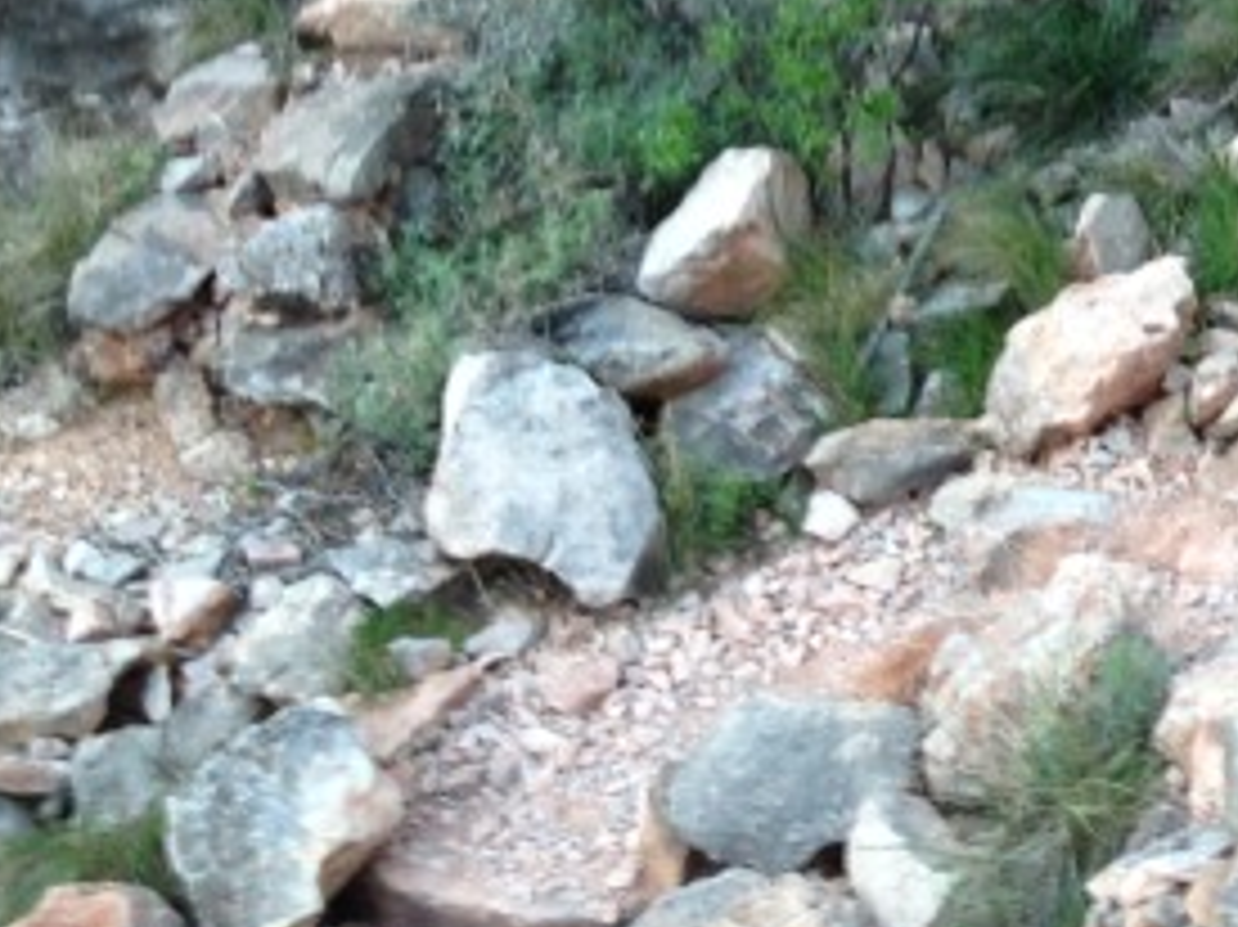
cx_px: 1688
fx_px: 3432
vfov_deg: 15.2
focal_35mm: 96
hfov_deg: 18.7
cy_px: 40
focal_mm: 4.12
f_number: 2.4
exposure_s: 1/30
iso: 50
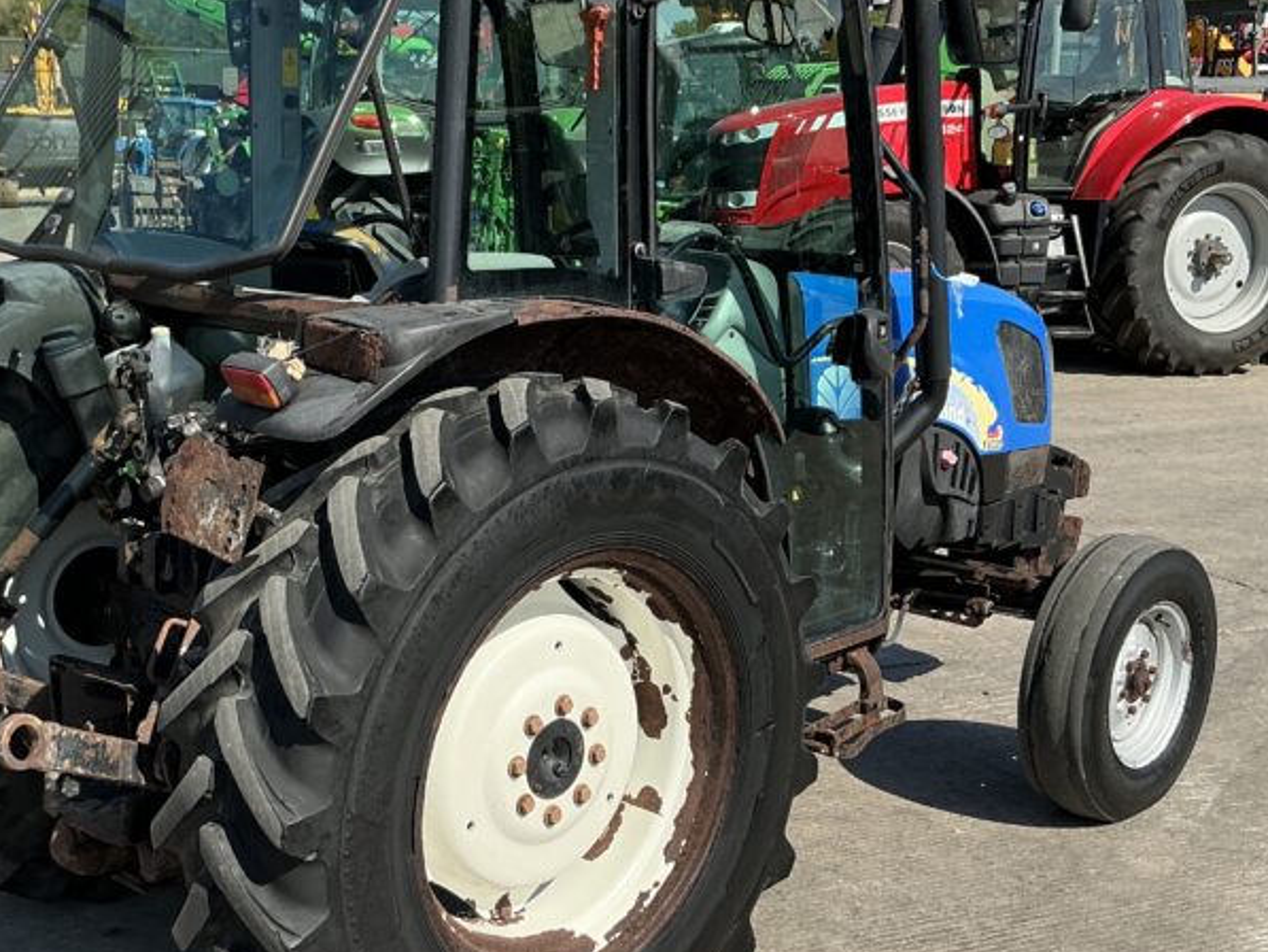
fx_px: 1759
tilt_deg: -9.7
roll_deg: -1.9
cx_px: 573
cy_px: 472
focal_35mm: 48
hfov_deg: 39.6
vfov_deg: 30.3
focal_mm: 3
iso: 25
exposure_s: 1/1412
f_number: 1.8
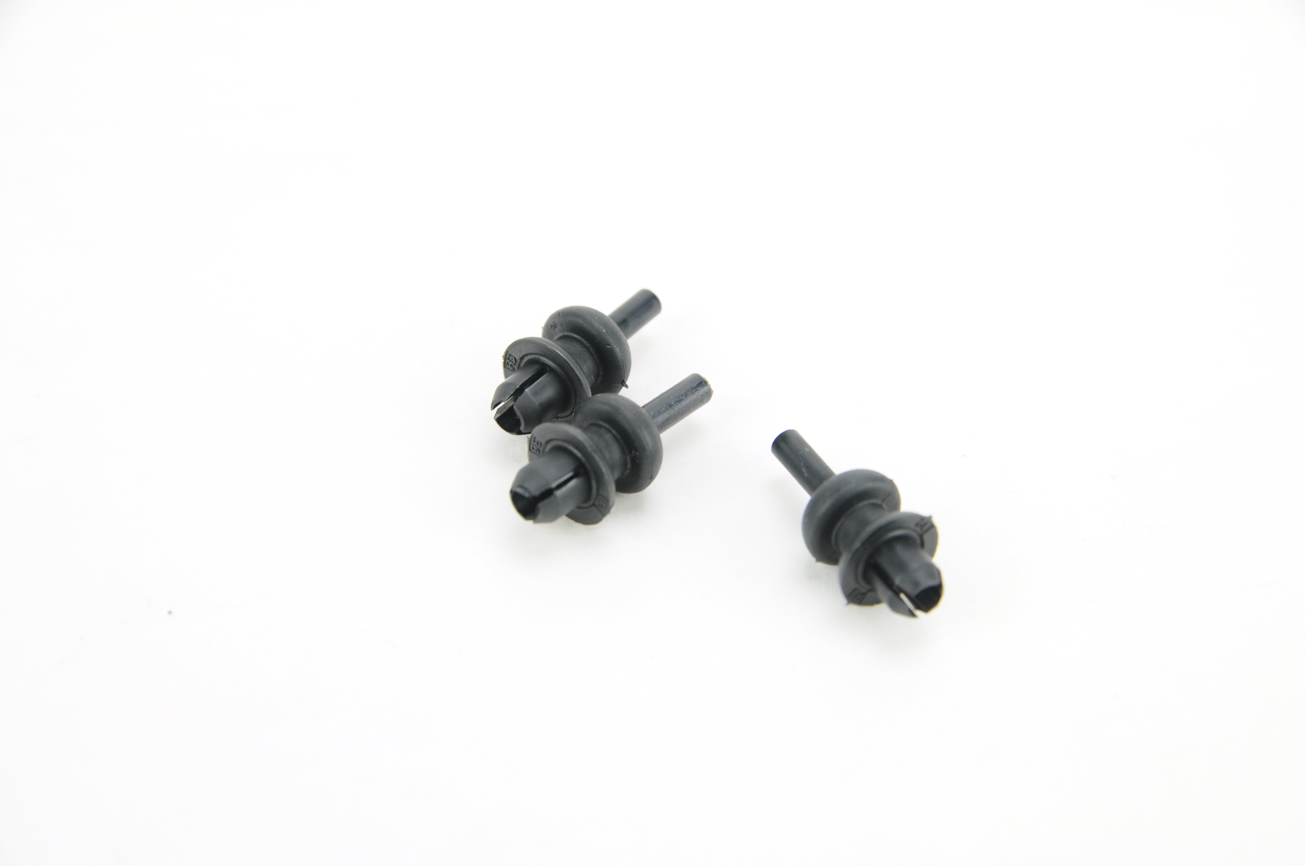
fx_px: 2715
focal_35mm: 75
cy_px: 433
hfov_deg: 27.0
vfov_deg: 18.1
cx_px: 652
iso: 400
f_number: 6.3
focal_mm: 50
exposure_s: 1/60
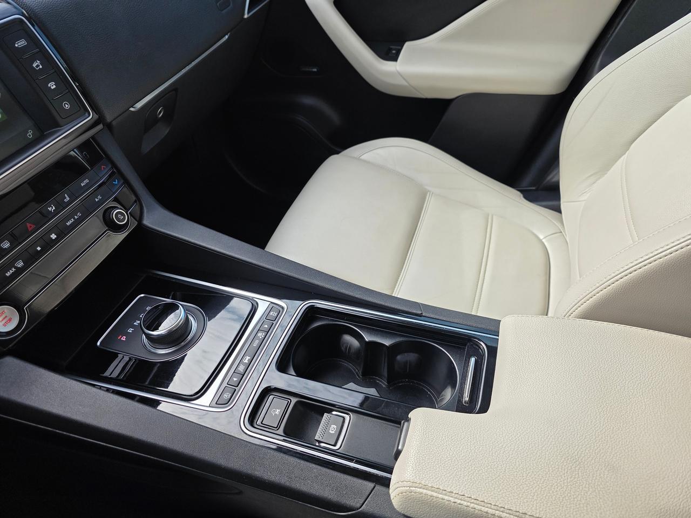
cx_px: 346
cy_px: 259
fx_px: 459
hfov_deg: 73.9
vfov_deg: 58.9
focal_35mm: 23
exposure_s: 1/359
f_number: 1.7
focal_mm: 6.3
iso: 25
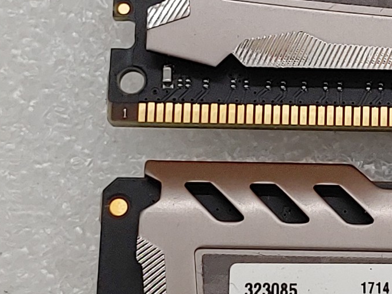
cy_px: 128
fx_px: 1676
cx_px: 351
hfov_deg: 13.2
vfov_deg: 10.0
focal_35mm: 148
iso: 50
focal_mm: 4.36
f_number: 1.8
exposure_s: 1/185
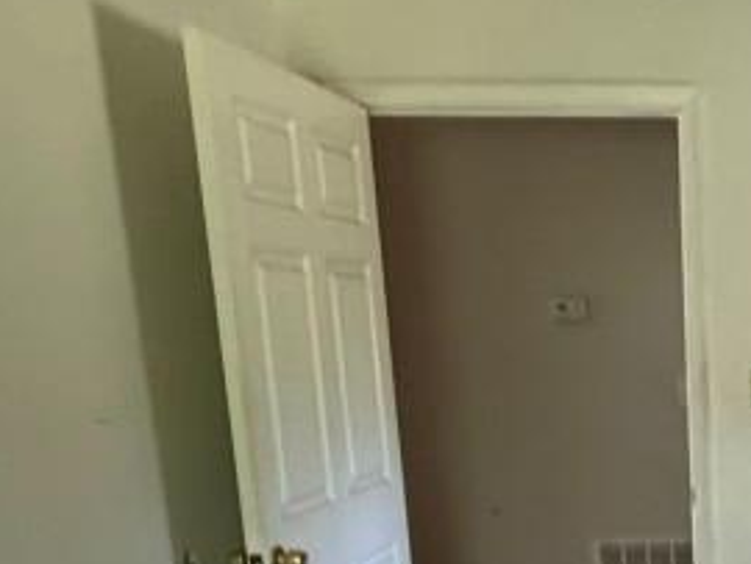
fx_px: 1151
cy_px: 583
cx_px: 882
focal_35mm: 53
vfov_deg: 25.9
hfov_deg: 31.0
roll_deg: -1.2
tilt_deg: -8.7
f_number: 2.2
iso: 320
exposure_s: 1/70
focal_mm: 2.22
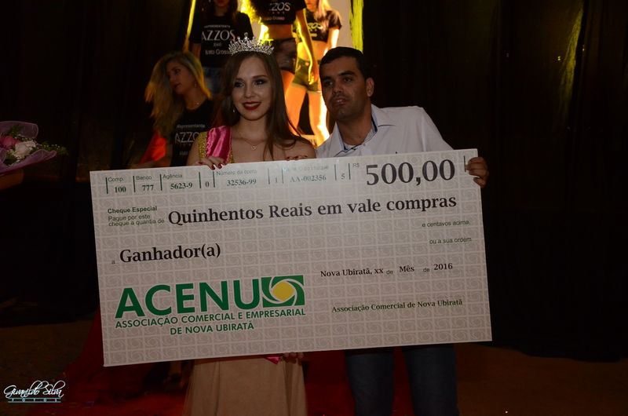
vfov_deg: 28.0
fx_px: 836
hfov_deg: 41.2
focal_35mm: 48
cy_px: 208
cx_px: 314
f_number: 4.2
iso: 3200
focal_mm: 32
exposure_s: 1/30
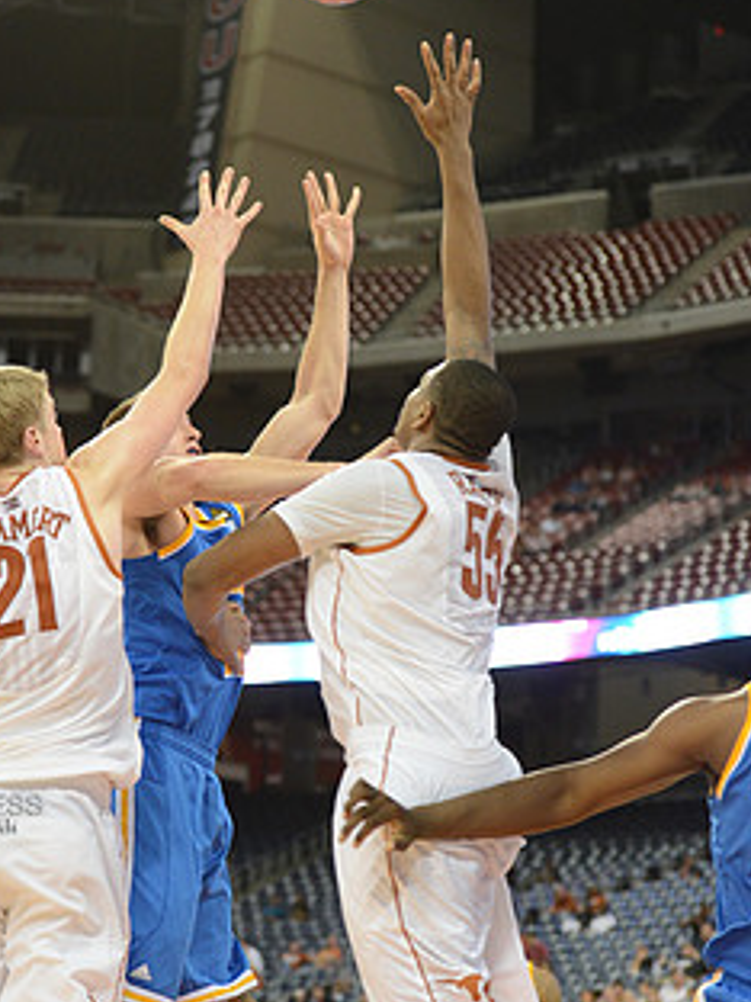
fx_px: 2806
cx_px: 282
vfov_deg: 20.2
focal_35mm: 97
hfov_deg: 15.2
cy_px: 520
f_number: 2.8
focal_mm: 70
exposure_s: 1/1000
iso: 3200
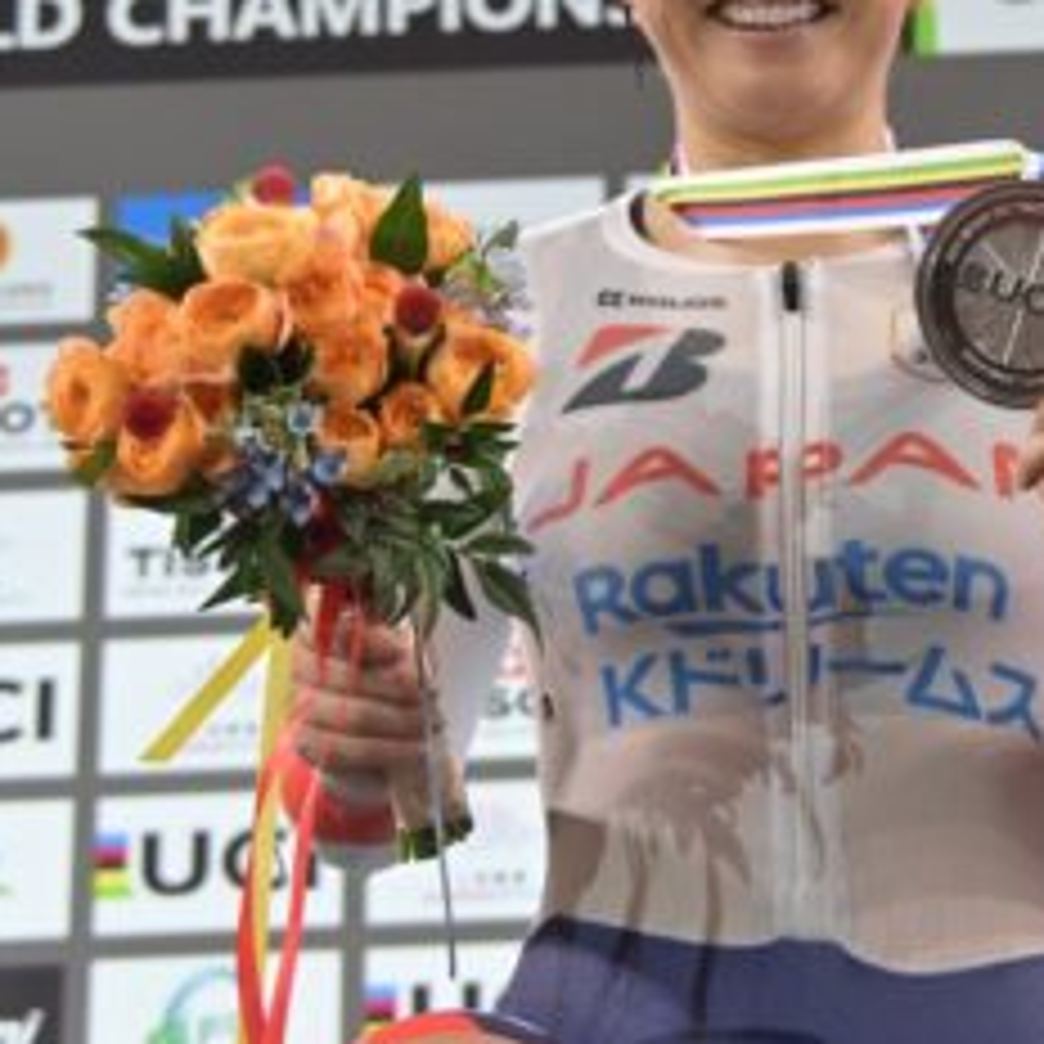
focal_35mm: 110
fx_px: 3753
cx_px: 832
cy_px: 216
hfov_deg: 15.7
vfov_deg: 15.7
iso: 1250
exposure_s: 1/100
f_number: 6.3
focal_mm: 50
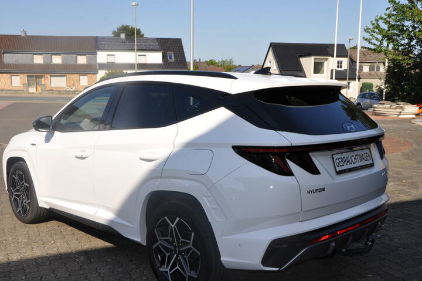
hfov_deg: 48.4
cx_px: 192
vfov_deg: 33.3
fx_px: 469
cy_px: 155
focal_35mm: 40
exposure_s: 1/200
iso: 200
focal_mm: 24
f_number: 13
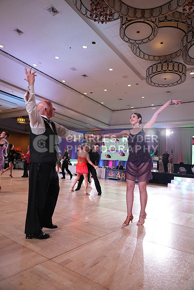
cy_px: 145
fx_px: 194
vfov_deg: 73.7
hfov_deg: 53.2
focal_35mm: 24
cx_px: 97
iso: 2000
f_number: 4
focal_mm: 24
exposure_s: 1/400
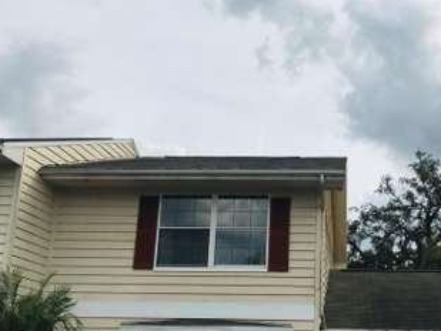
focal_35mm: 45
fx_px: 574
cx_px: 317
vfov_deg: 31.8
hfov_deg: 41.1
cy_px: 233
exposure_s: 1/1789
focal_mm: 4.15
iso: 25
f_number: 2.2
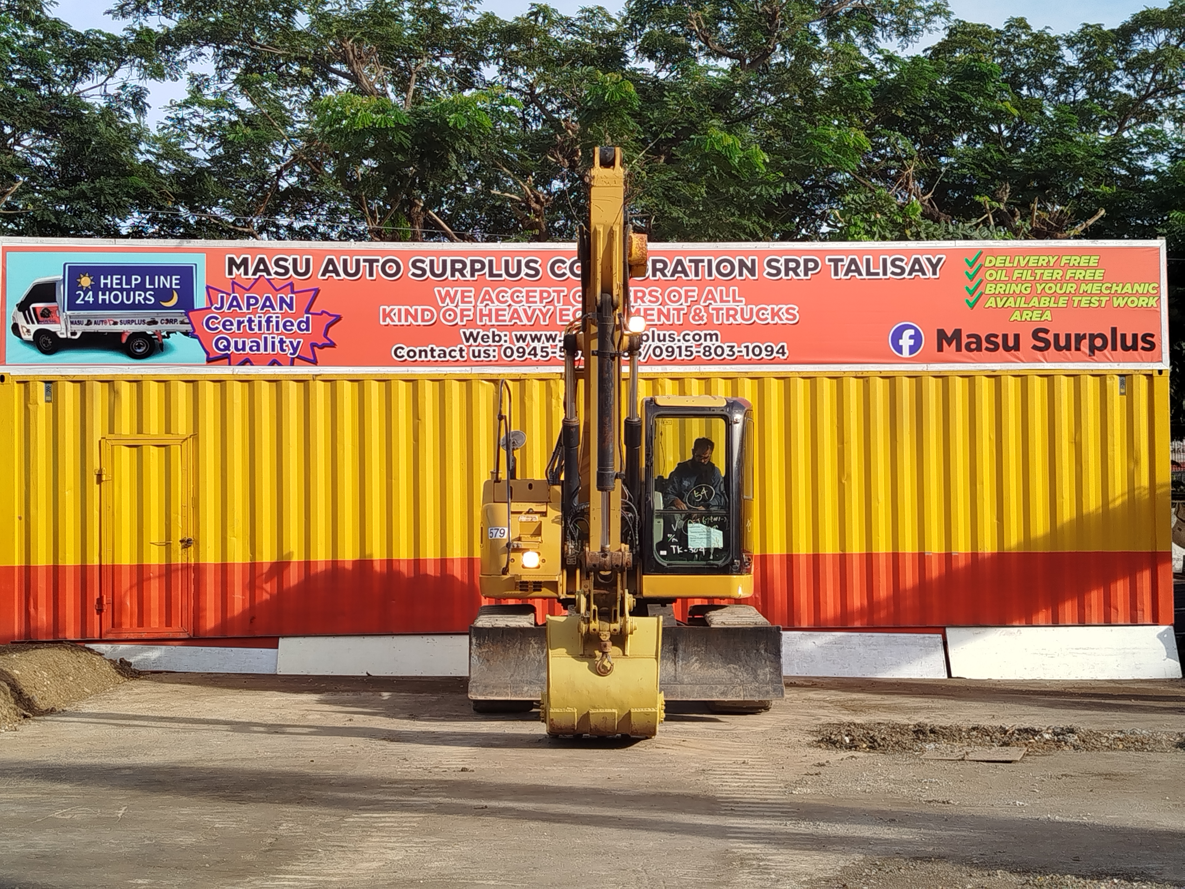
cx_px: 592
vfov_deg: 26.6
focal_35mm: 55
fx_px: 1883
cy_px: 444
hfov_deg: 34.9
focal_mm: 5.31
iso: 50
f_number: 1.7
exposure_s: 1/597
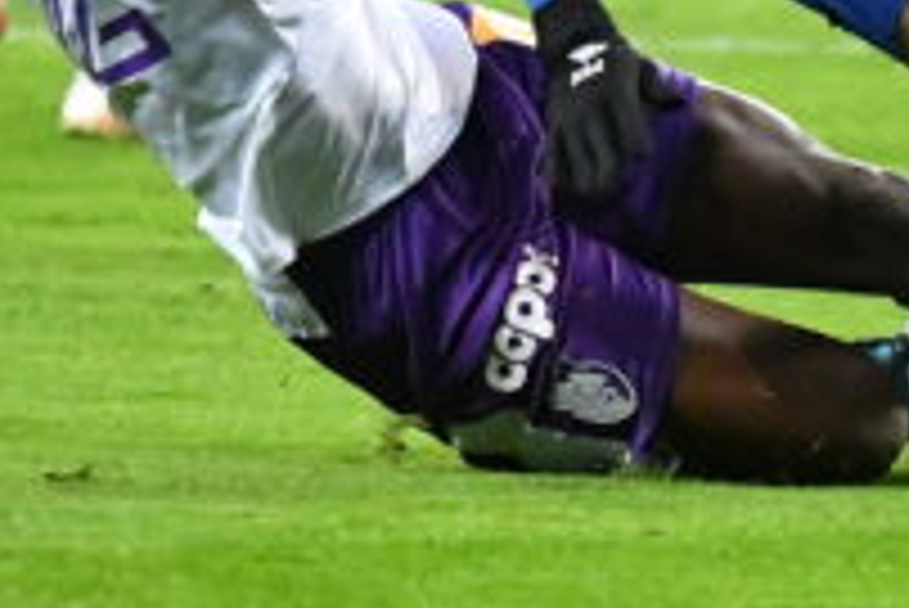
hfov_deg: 2.1
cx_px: 774
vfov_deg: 1.4
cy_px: -23
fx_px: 25056
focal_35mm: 992
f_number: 4
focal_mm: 125
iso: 3200
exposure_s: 1/1250
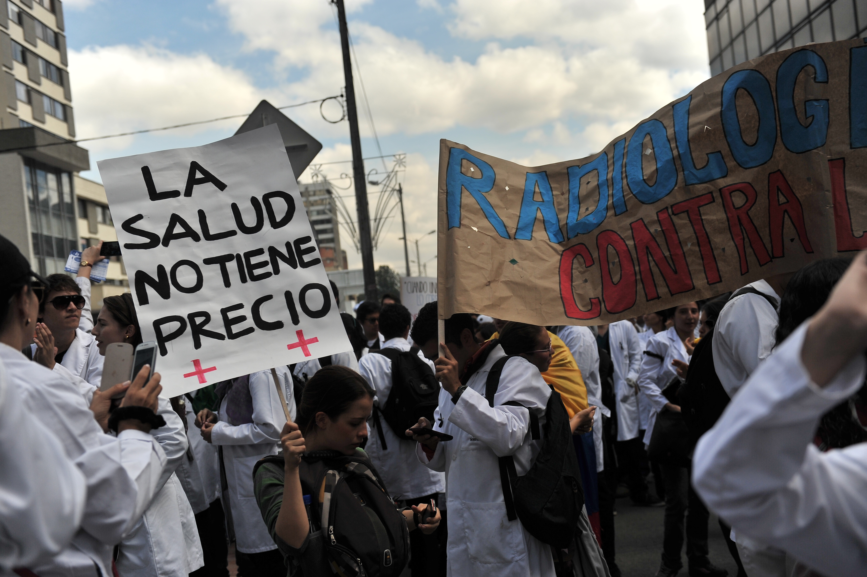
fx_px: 866
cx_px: 434
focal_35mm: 36
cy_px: 288
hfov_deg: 53.2
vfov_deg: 36.8
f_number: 3.5
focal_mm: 36
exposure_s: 1/5000
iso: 400
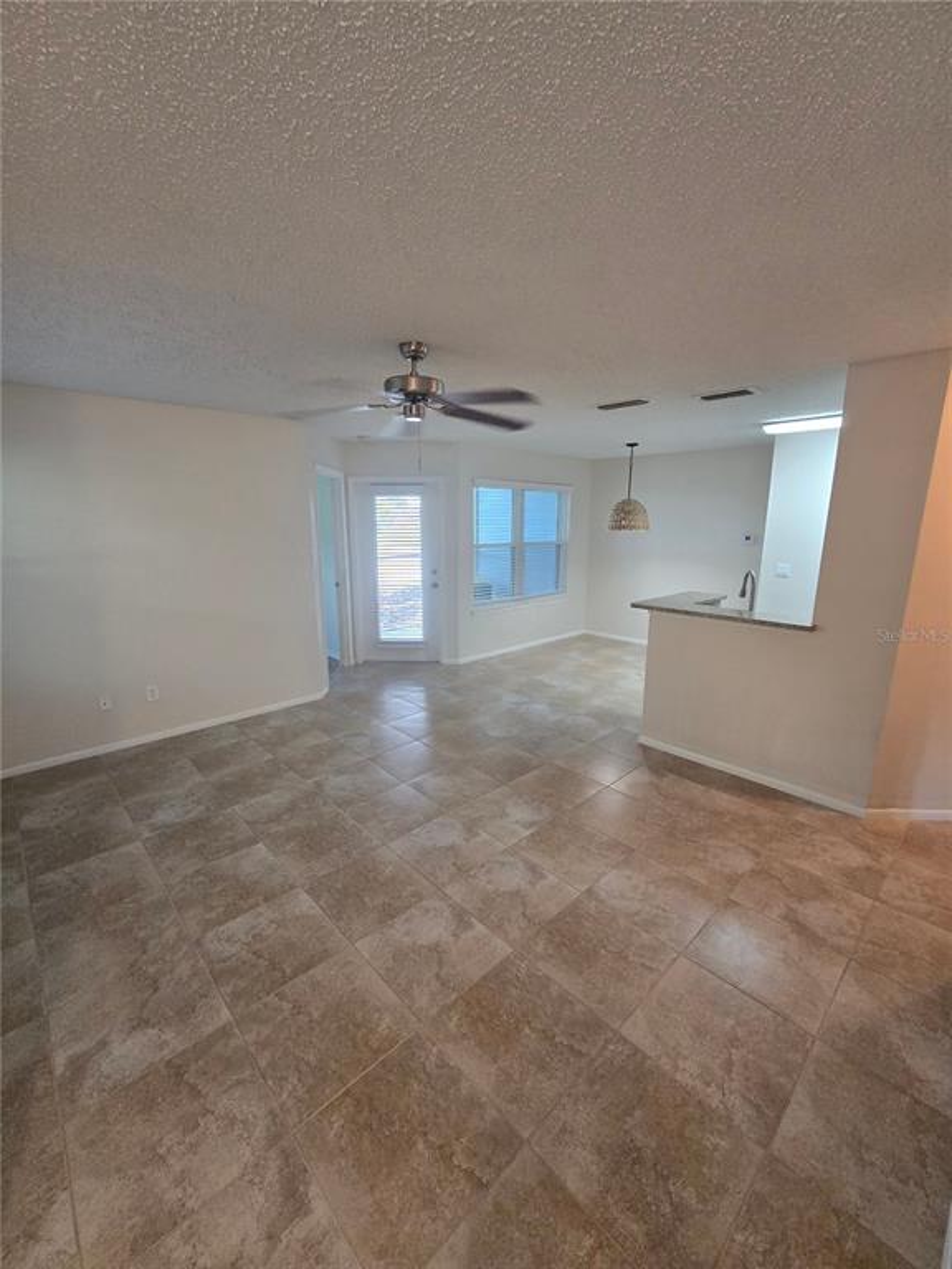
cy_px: 634
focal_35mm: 13
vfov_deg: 106.2
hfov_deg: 89.9
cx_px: 476
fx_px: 477
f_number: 2.2
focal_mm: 2.2
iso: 250
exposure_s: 1/60
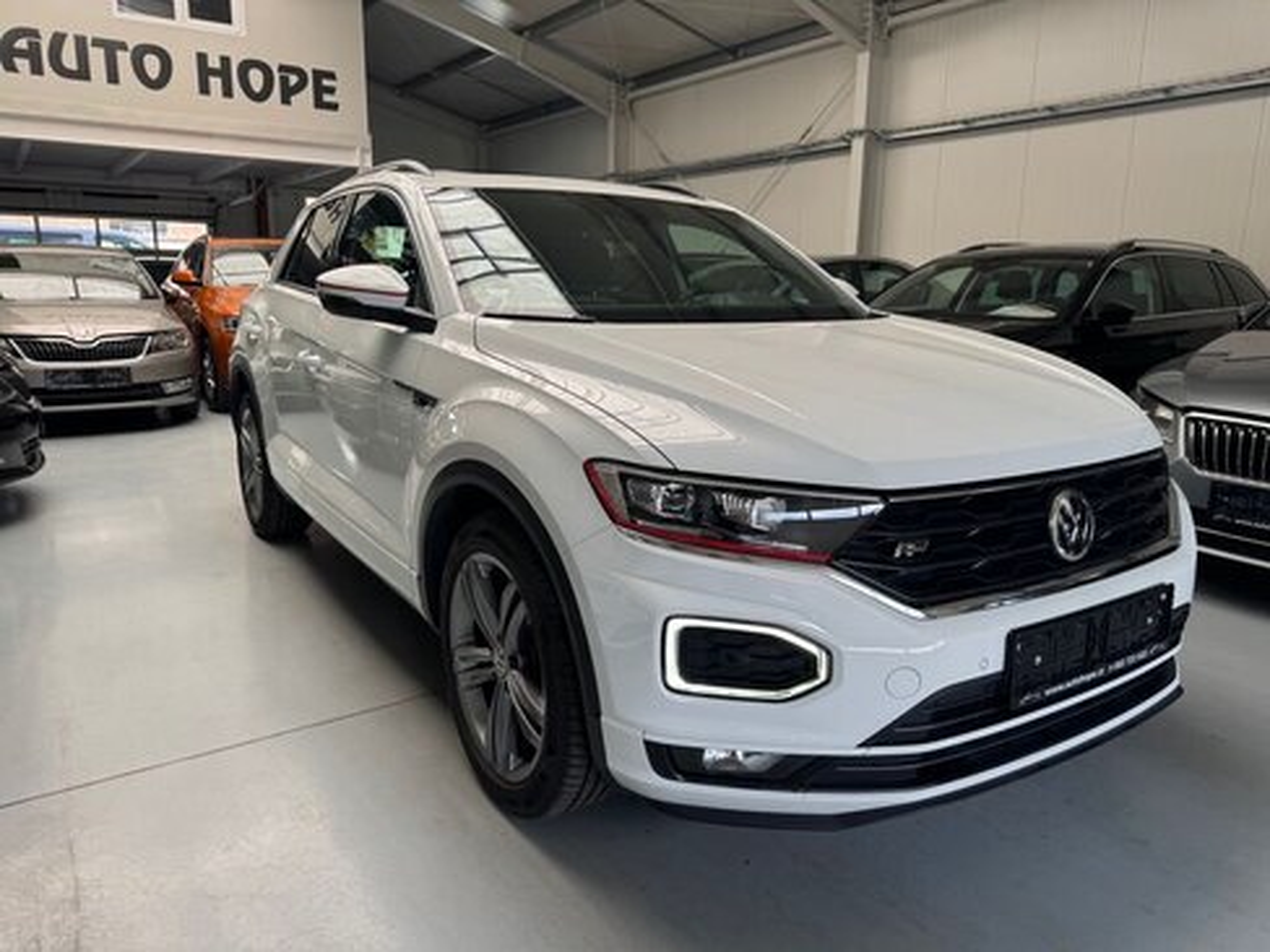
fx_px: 881
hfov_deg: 71.6
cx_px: 635
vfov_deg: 56.8
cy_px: 476
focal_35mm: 24
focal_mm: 6.76
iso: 64
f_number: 1.78
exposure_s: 1/209
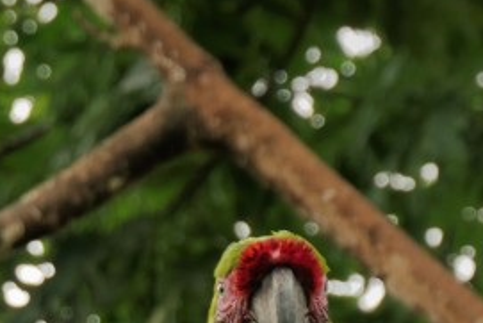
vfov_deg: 2.7
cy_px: 372
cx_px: -43
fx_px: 6806
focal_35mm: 507
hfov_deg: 4.1
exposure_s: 1/100
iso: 200
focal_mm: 62.9
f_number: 5.9
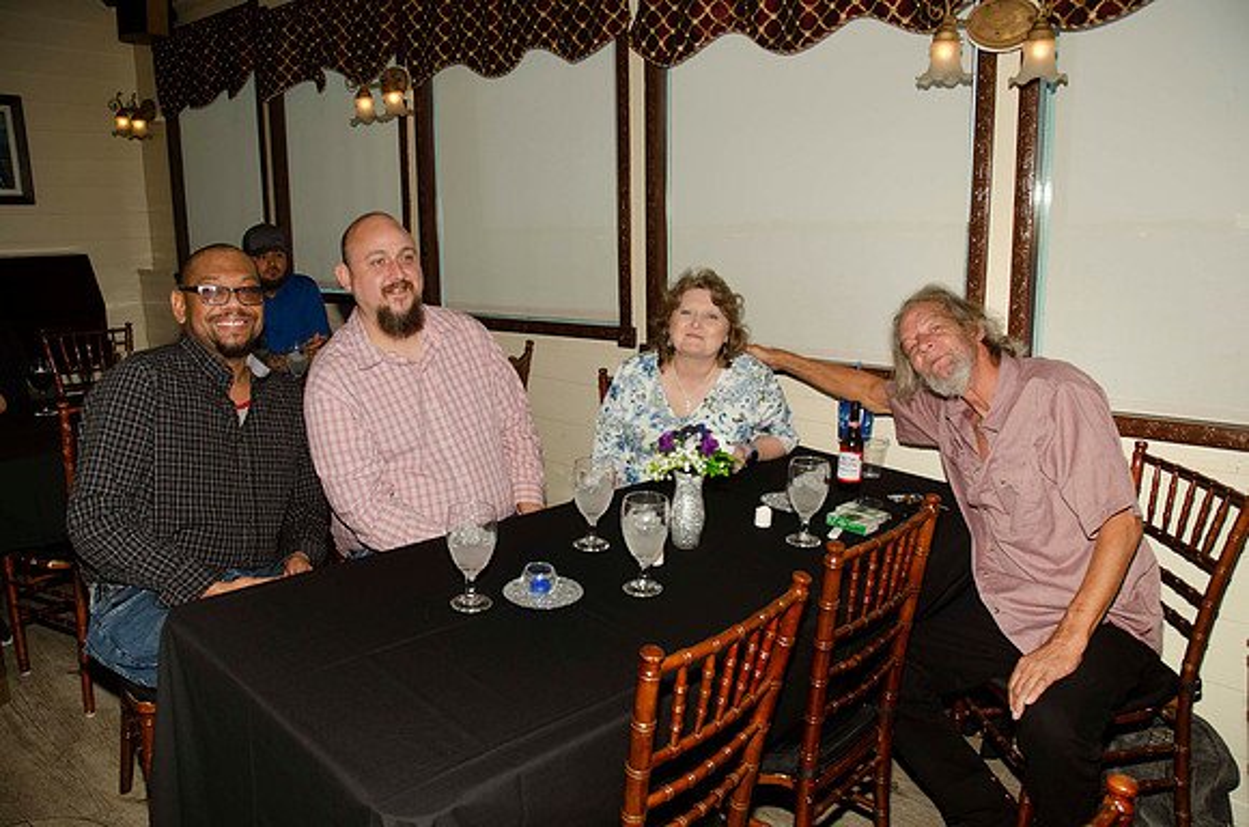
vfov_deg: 47.7
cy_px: 414
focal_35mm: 27
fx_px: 935
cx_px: 624
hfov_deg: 67.5
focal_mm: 18
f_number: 5.6
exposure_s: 1/250
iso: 100
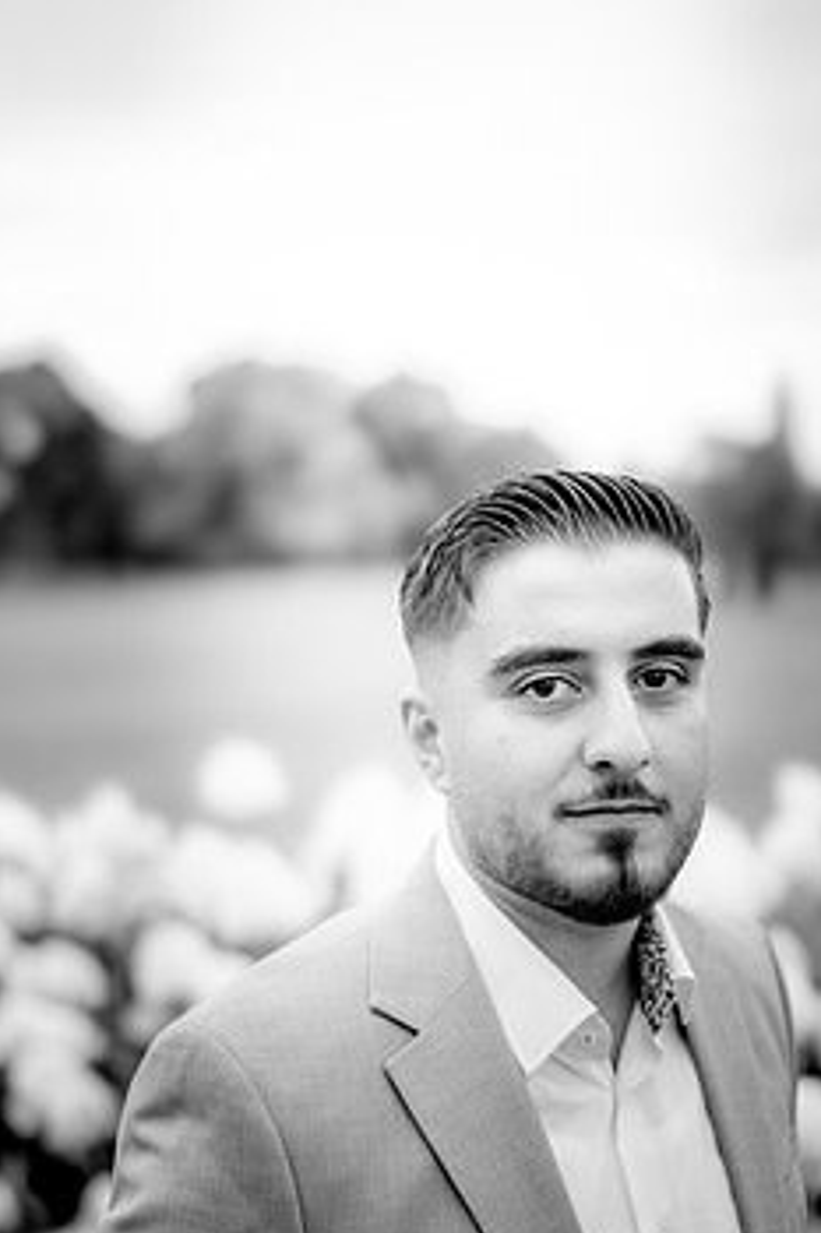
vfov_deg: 43.3
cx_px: 377
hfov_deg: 29.8
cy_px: 775
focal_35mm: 45
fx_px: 1541
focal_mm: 35
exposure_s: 1/3200
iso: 200
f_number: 1.2
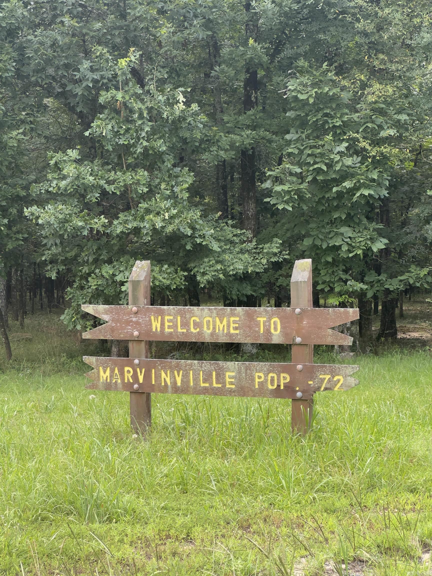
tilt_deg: -4.4
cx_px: 216
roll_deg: -0.3
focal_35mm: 77
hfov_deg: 19.1
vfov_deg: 25.3
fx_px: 1281
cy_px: 288
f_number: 2.8
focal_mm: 9
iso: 40
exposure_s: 1/99
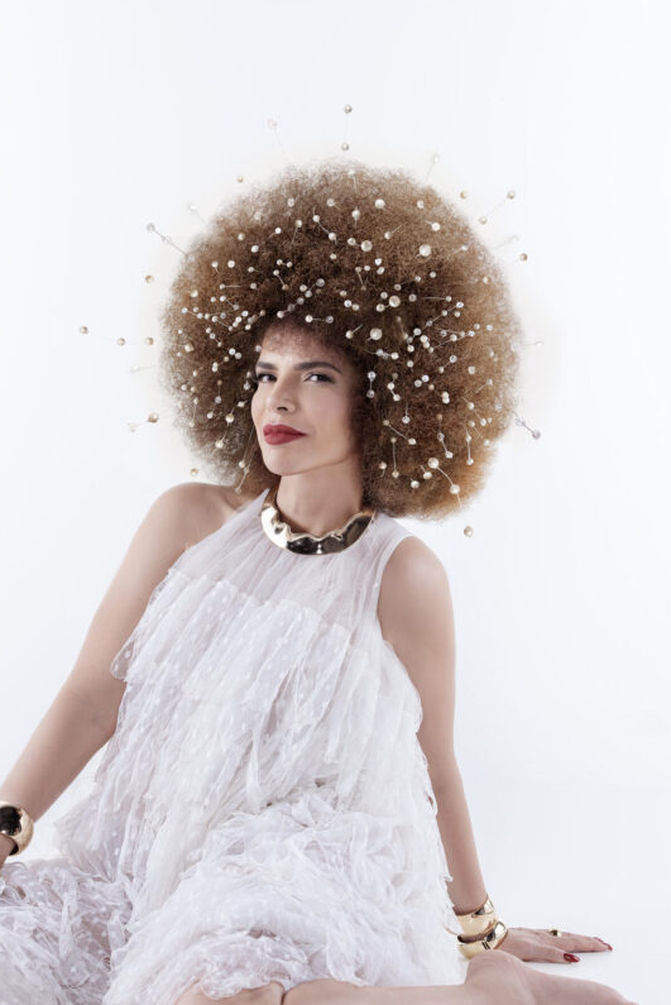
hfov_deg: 10.3
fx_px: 3713
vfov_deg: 15.4
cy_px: 578
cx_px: 201
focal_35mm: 133
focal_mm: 92
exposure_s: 1/60
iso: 160
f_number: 5.6
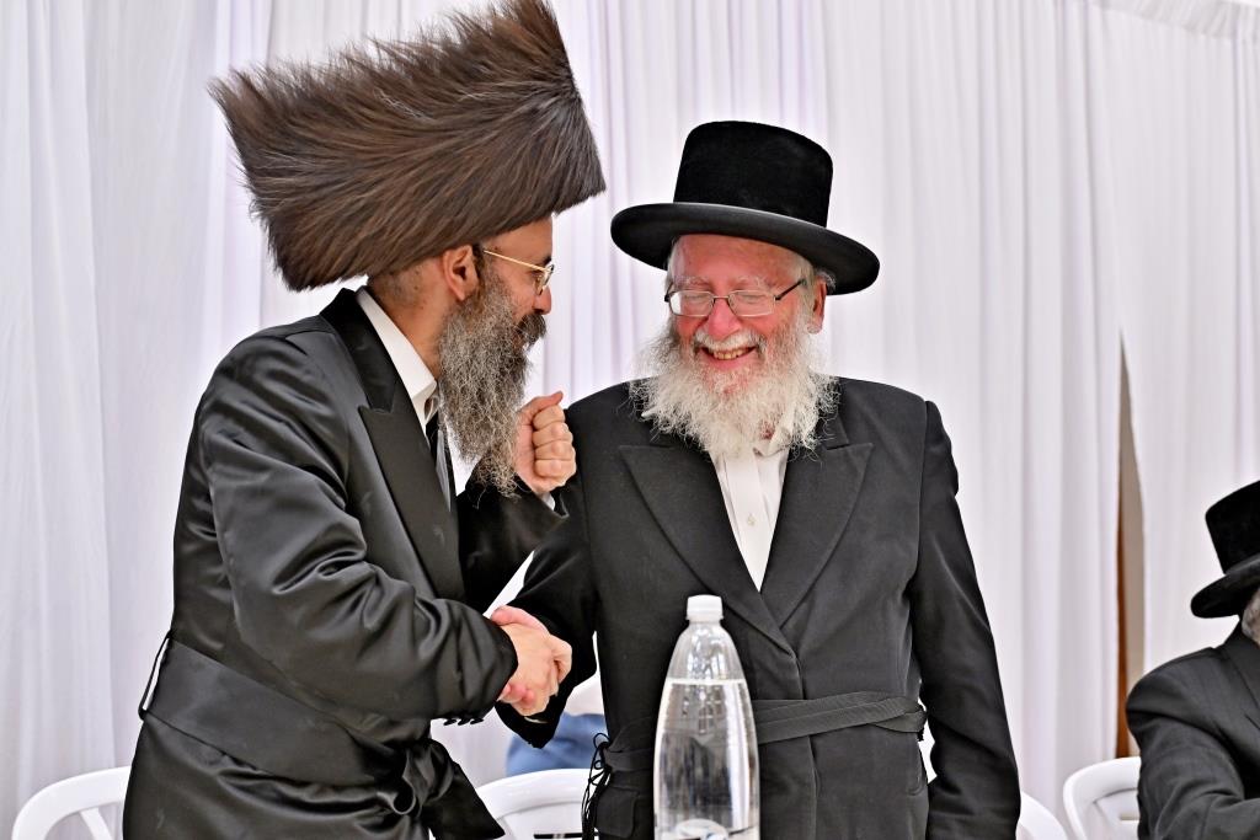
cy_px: 420
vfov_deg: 25.1
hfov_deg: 36.9
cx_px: 630
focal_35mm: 54
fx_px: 1890
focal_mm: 54
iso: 640
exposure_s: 1/200
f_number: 4
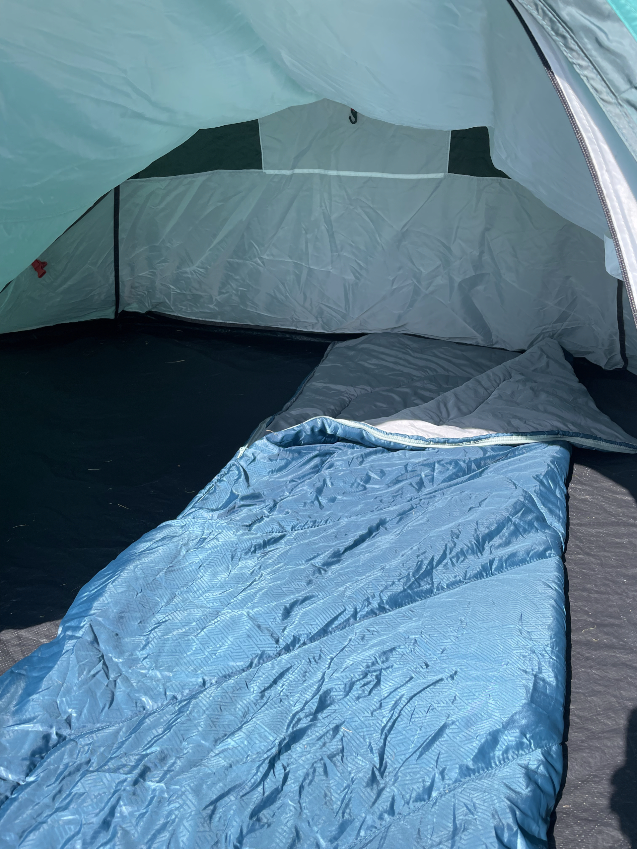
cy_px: 424
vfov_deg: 67.3
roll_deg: -2.4
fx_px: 638
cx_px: 318
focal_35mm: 26
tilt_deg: -23.6
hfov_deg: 53.1
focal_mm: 4.2
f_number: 1.6
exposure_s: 1/997
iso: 32
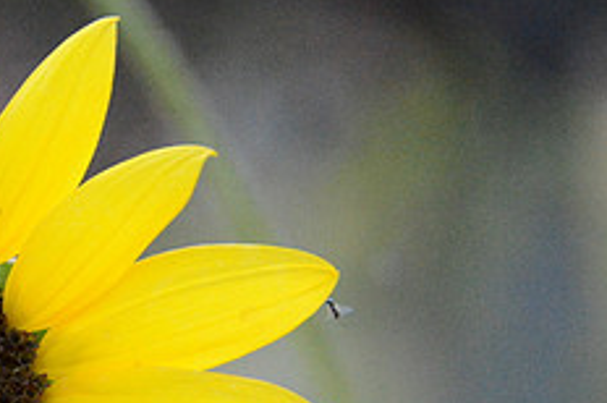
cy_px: 413
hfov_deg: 4.9
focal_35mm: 420
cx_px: 10
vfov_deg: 3.3
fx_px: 7072
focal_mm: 112
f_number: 8
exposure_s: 1/1000
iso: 6400
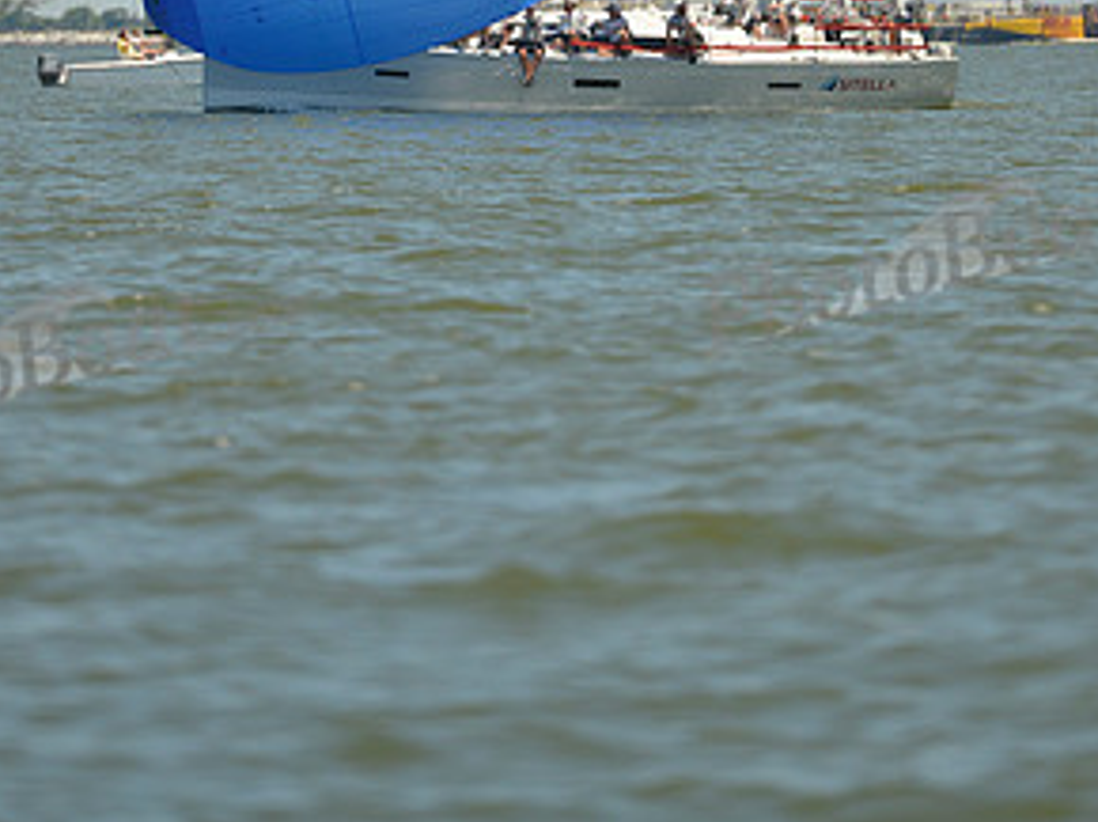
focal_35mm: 693
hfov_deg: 2.9
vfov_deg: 2.1
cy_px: -273
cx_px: 505
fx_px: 21963
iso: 200
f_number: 5.6
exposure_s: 1/1600
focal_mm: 360
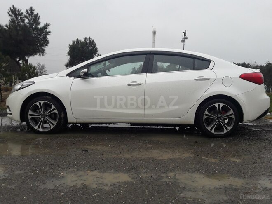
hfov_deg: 63.4
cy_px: 102
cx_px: 136
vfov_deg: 49.7
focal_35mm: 28
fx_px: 220
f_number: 1.9
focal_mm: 3.7
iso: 40
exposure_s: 1/882
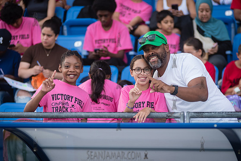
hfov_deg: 10.8
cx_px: 145
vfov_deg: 7.2
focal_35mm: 190
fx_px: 1272
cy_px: 79
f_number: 3.2
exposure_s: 1/400
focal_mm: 145
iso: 125
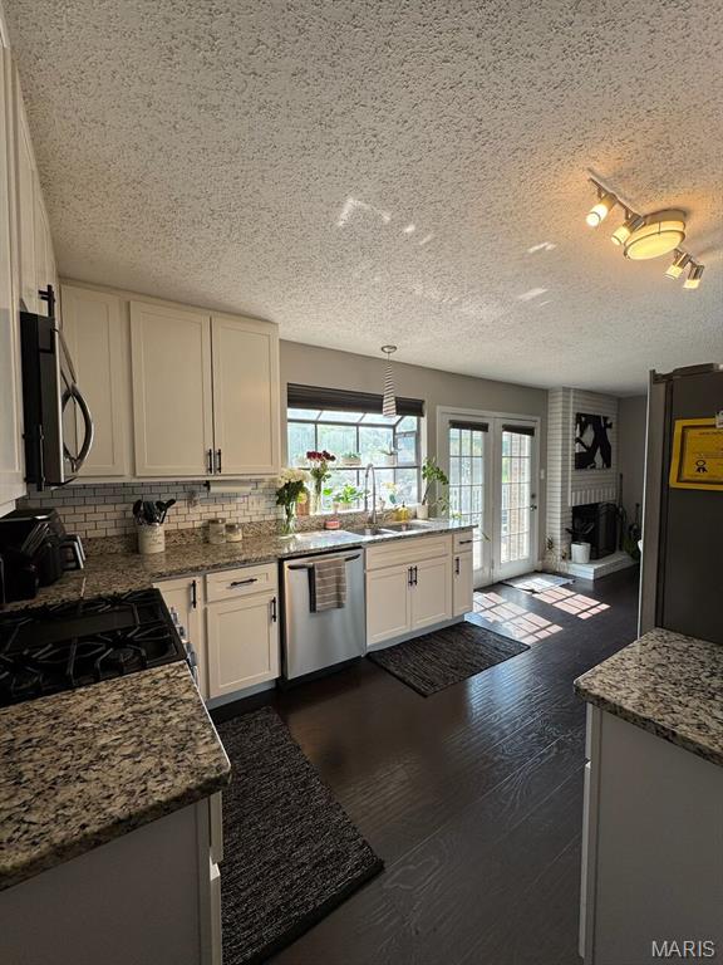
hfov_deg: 85.7
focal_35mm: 14
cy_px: 482
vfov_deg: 102.1
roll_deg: +1.2
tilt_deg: -3.4
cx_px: 362
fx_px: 390
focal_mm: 2.22
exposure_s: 1/107
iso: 40
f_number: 2.2
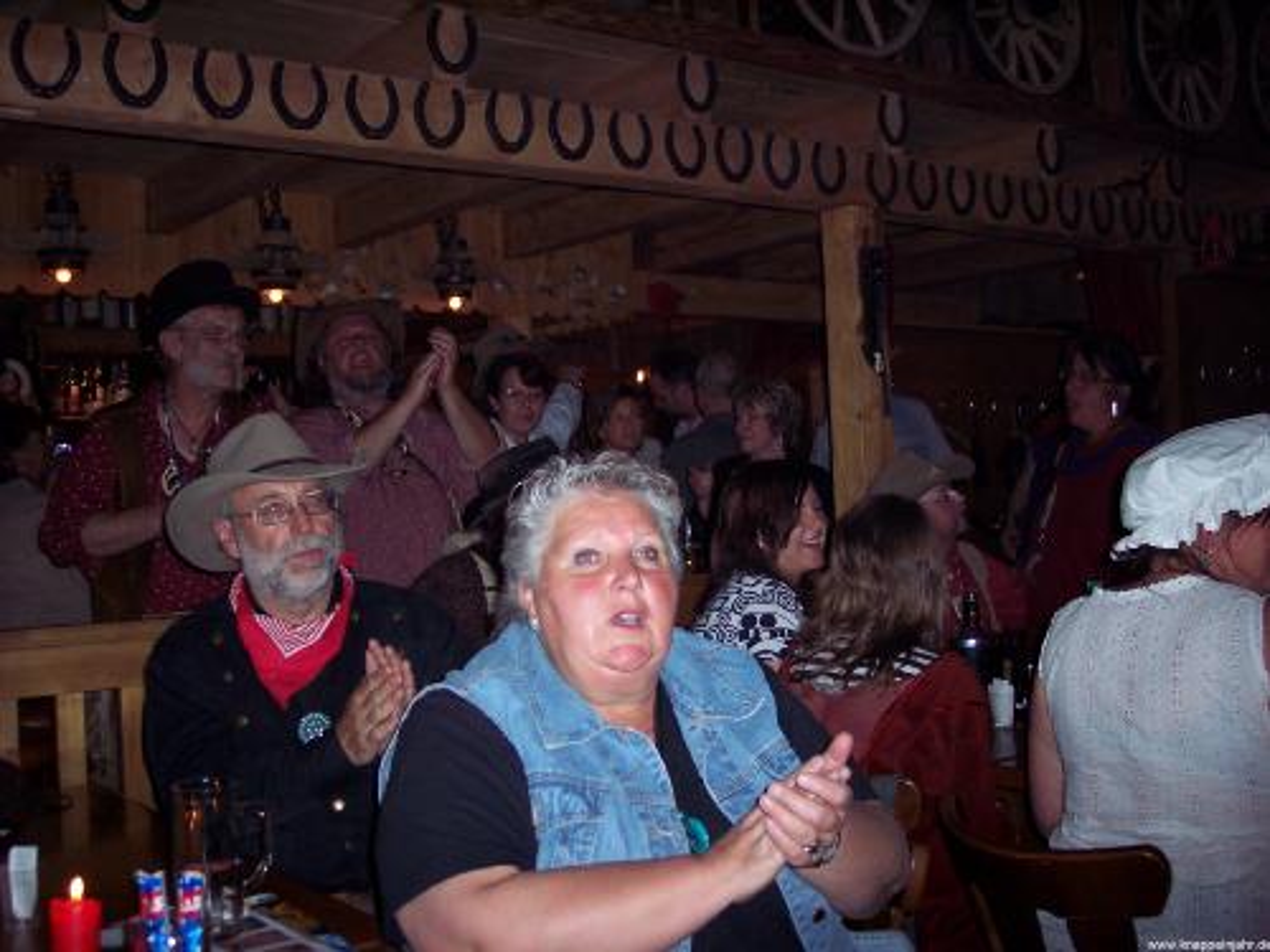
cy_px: 476
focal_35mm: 39
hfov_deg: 47.9
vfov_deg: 36.8
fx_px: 1431
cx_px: 635
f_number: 2.8
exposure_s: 1/60
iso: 140
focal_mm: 8
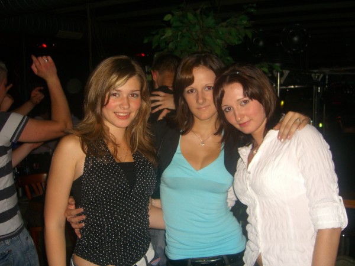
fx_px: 390
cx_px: 178
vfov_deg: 37.7
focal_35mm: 38
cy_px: 133
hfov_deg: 49.0
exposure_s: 1/60
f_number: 2.8
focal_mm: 7.9
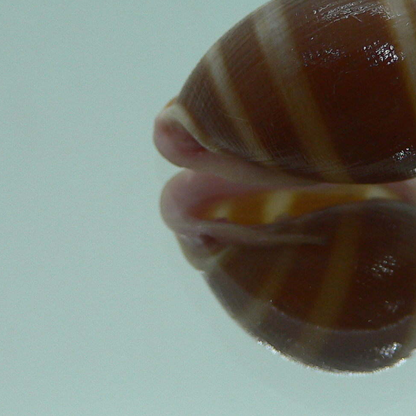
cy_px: 125
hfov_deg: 26.5
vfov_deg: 26.7
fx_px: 870
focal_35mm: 64
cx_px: 318
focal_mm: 4.6
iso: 80
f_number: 2.8
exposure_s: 1/60
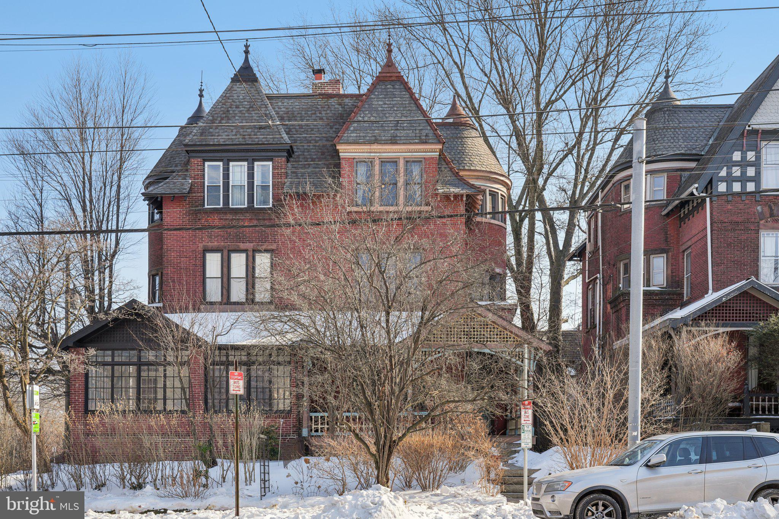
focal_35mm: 38
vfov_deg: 35.0
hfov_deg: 50.7
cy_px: 260
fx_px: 822
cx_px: 390
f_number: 8
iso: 100
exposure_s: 1/125
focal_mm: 38
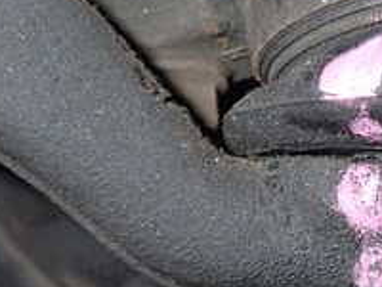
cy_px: 126
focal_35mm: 90
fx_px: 993
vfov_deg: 16.4
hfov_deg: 21.0
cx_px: 393
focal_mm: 5.4
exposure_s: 1/125
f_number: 6.3
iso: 400
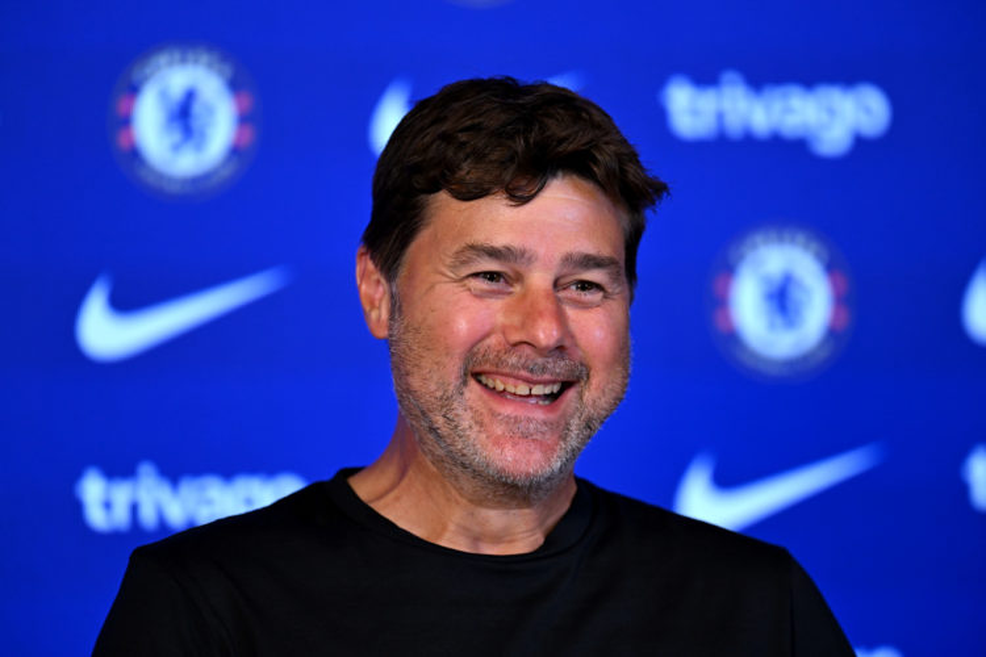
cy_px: 328
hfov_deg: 5.2
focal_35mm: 400
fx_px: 10955
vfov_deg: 3.4
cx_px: 493
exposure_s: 1/320
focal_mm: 400
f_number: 3.2
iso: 1600
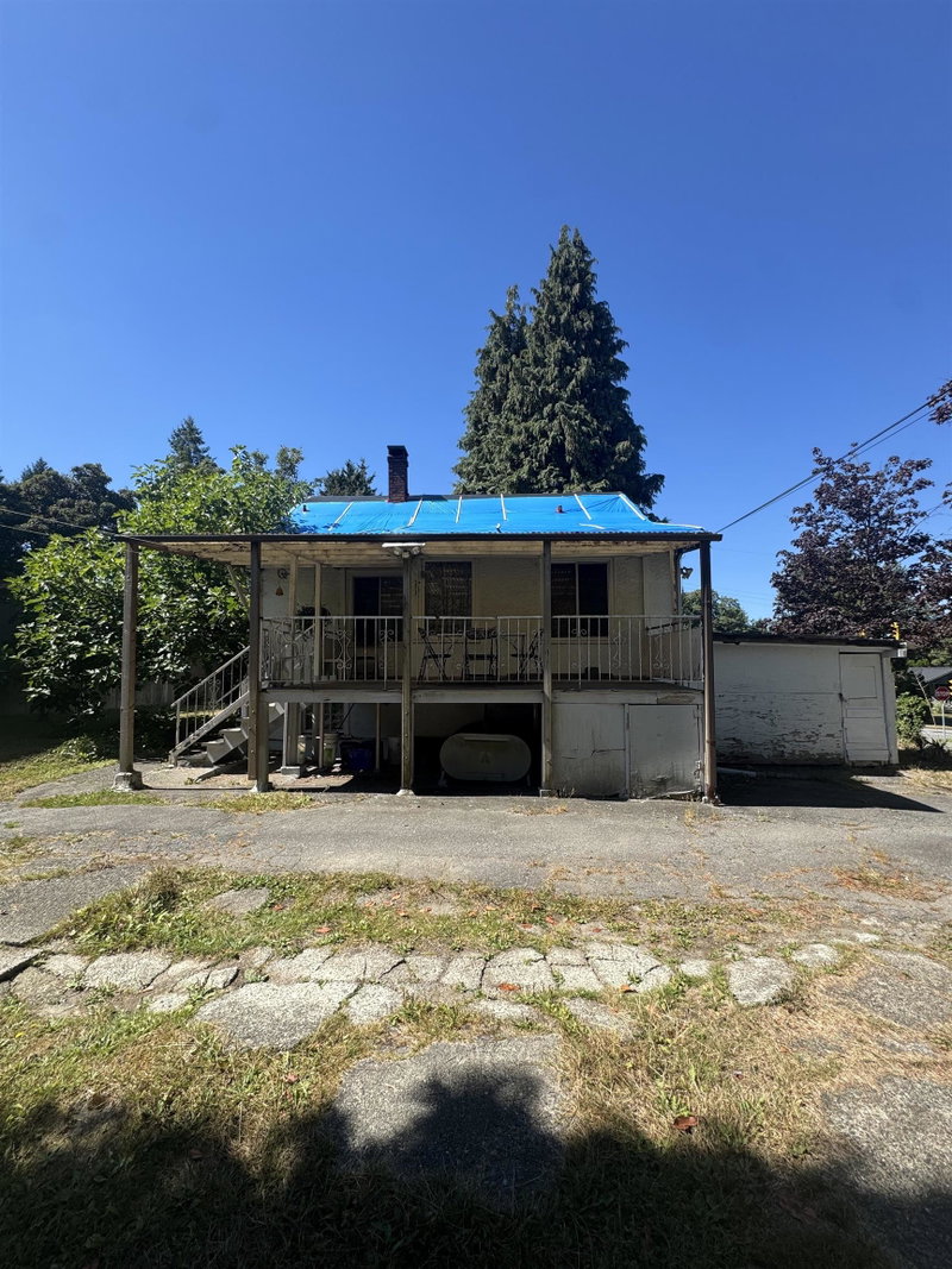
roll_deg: +0.4
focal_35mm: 14
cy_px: 634
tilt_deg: +6.1
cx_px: 476
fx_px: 513
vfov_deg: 102.1
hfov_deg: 85.7
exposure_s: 1/879
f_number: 2.2
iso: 40
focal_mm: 2.22
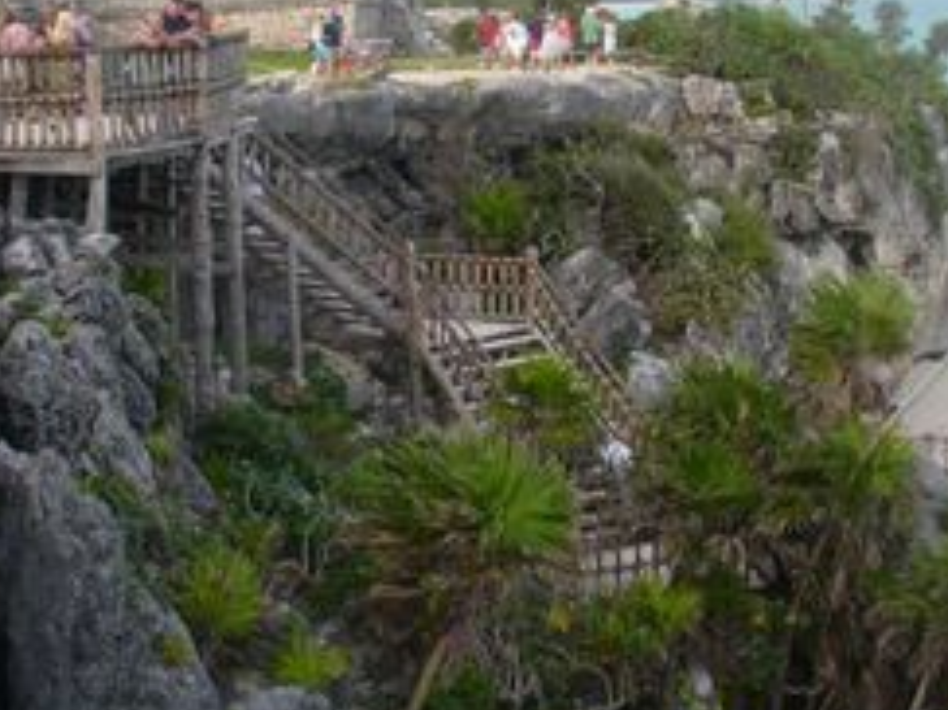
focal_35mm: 61
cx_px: 570
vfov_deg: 23.9
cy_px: 218
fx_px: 1670
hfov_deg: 31.6
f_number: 2.8
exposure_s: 1/125
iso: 80
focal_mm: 6.1
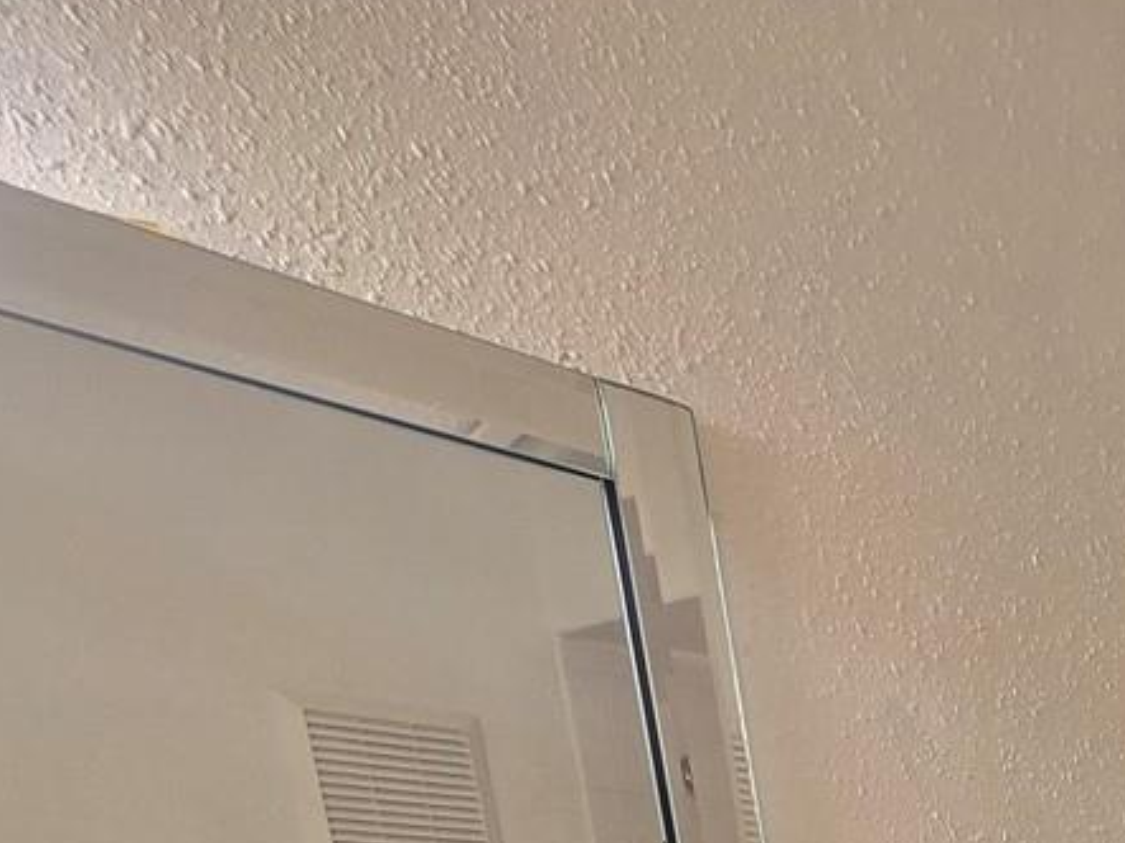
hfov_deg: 26.3
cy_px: 1409
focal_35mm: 47
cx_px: 1770
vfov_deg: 22.4
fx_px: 1527
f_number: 2.2
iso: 125
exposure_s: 1/60
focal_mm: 2.2
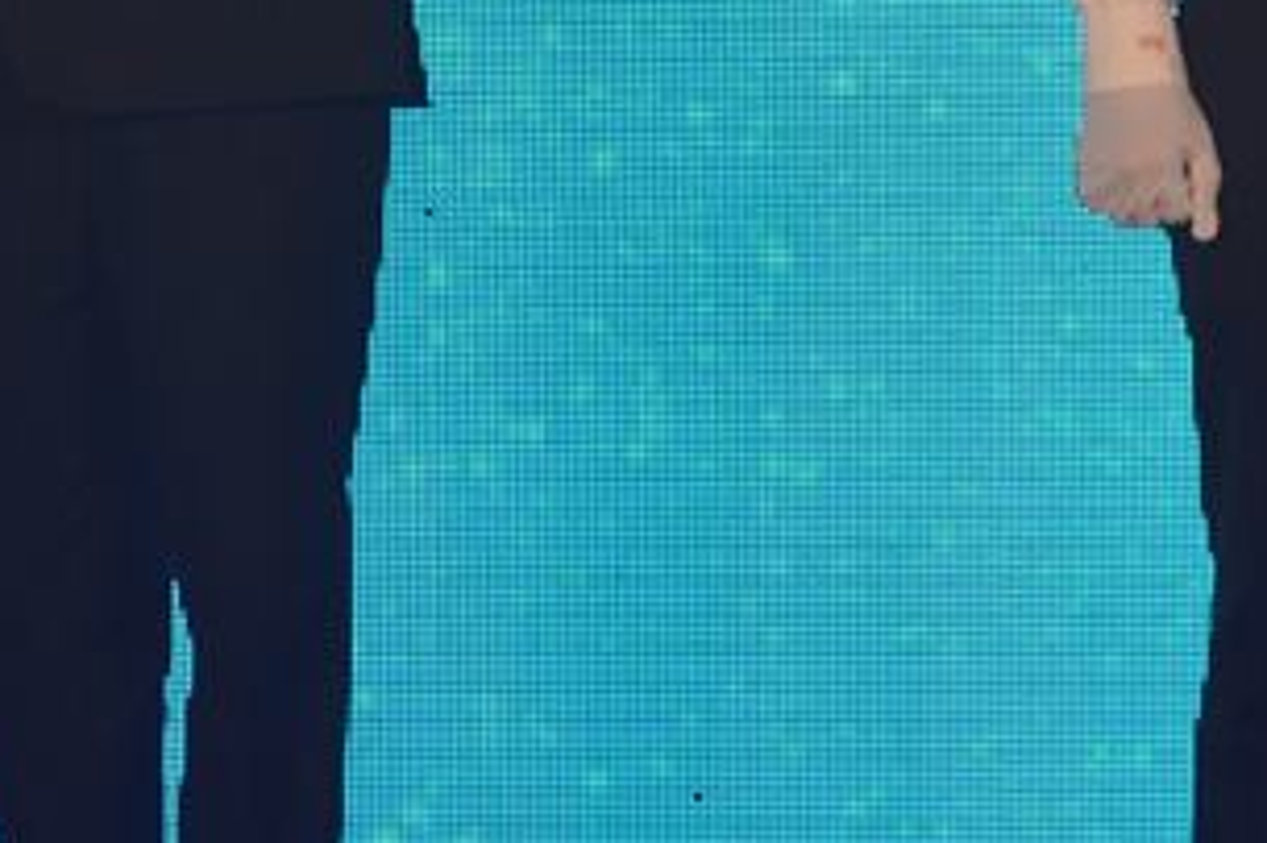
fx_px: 9602
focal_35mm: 273
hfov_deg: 7.5
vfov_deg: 5.0
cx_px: 629
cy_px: -610
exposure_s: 1/125
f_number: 5.6
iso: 400
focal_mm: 48
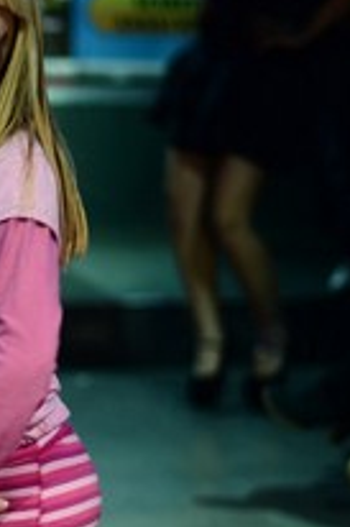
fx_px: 2761
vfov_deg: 10.9
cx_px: -59
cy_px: 402
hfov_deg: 7.2
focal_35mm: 189
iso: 320
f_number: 1.4
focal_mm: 50
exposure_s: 1/160
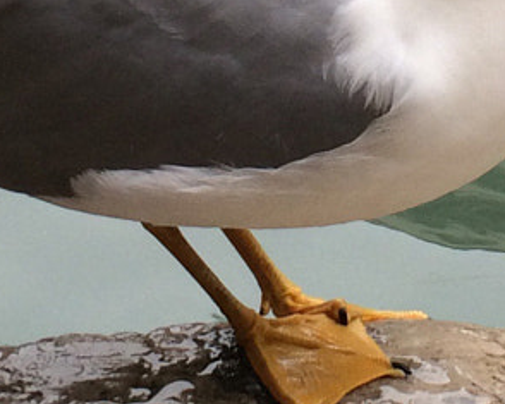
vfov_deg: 9.7
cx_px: 404
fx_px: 2301
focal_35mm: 154
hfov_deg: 12.5
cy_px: -223
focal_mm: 4.15
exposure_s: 1/100
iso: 64
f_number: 2.2
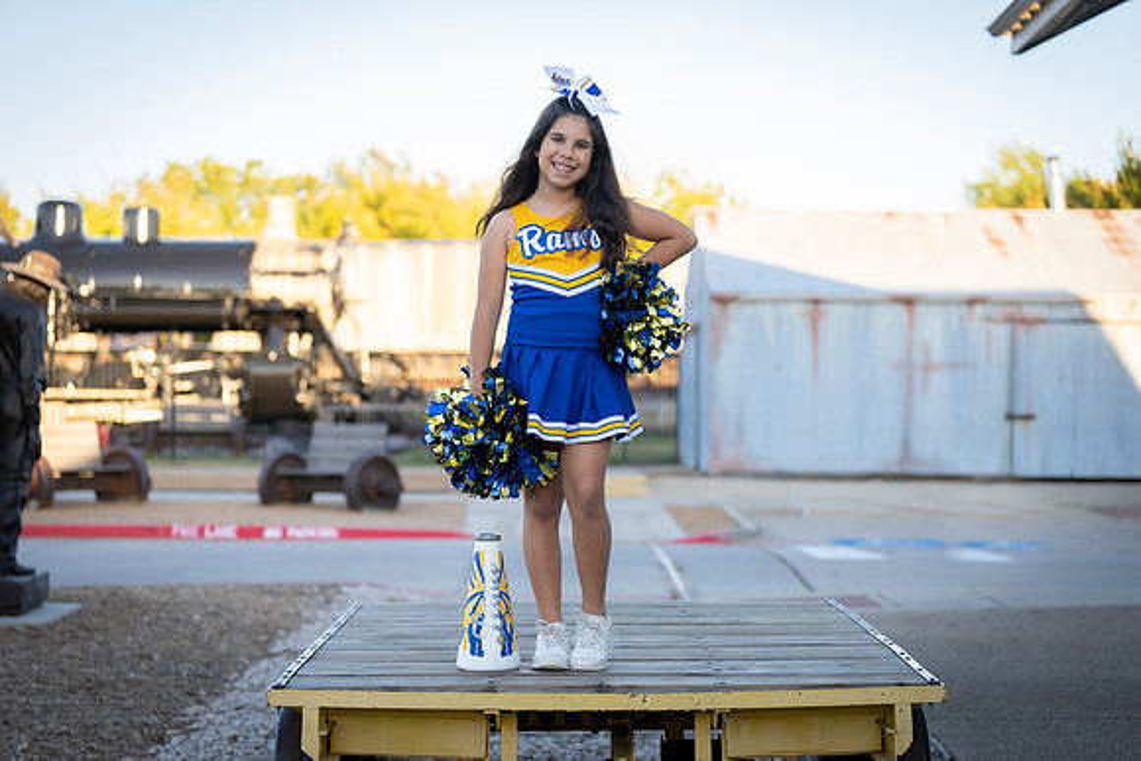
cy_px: 380
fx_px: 2219
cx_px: 570
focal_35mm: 70
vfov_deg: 19.5
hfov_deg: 28.8
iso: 125
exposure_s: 1/320
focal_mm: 70
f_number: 2.8
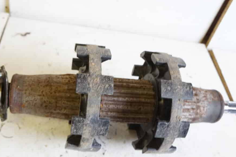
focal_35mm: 35
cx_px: 109
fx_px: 229
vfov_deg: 37.8
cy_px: 89
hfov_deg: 54.4
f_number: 4
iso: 1600
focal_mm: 20
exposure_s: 1/60
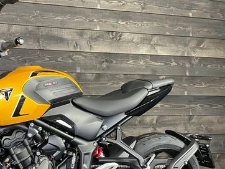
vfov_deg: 31.2
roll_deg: +1.5
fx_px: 299
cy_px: 115
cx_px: 30
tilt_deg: -0.2
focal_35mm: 46
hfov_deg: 38.9
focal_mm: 4.2
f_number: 1.6
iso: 400
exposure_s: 1/50
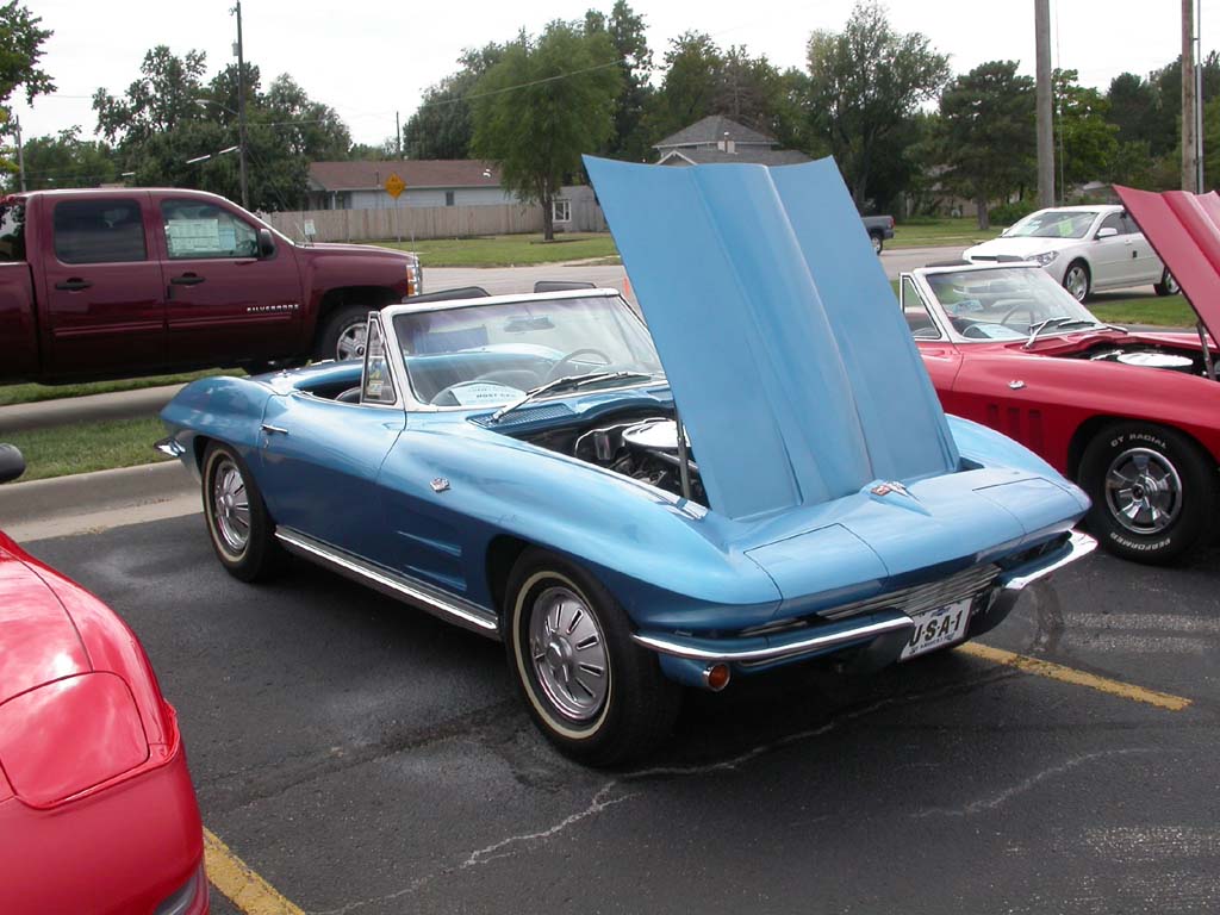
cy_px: 458
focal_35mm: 38
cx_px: 610
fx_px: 1339
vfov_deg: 37.7
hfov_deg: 49.0
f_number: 6.7
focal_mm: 7.85
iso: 100
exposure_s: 1/290
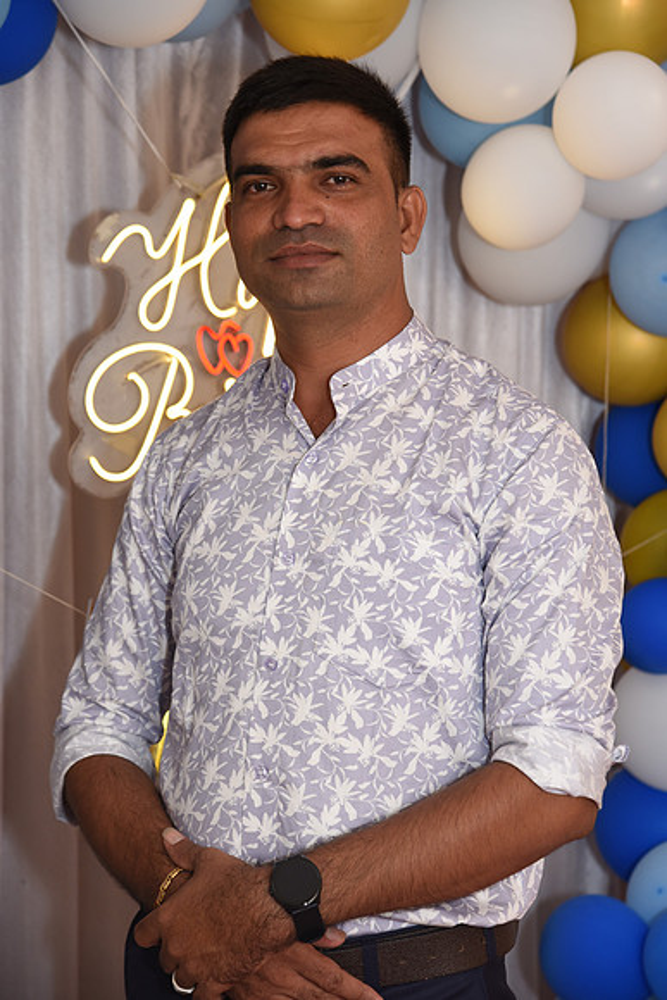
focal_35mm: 98
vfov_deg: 20.8
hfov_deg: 14.0
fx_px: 2722
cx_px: 334
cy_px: 500
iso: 800
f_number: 5.6
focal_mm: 98
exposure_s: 1/160
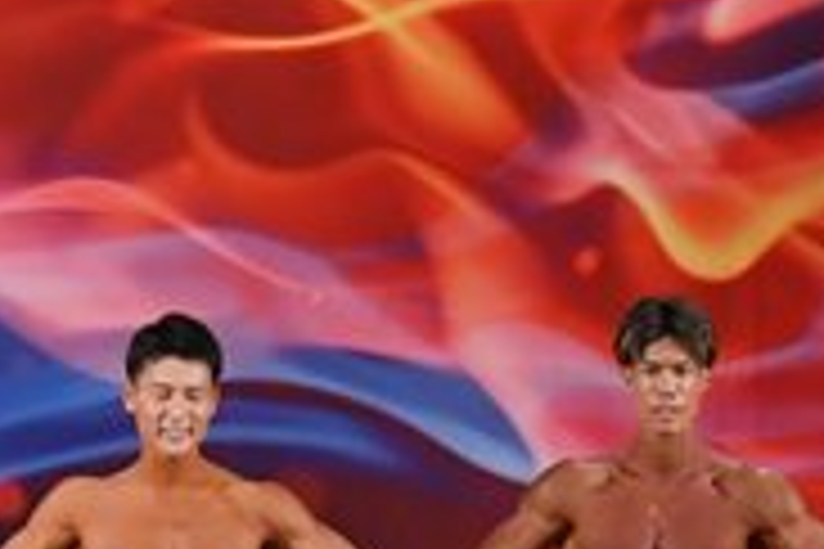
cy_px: 657
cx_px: 439
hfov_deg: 4.8
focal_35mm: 432
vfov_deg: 3.2
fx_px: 9887
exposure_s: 1/400
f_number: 5.6
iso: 3200
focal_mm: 68
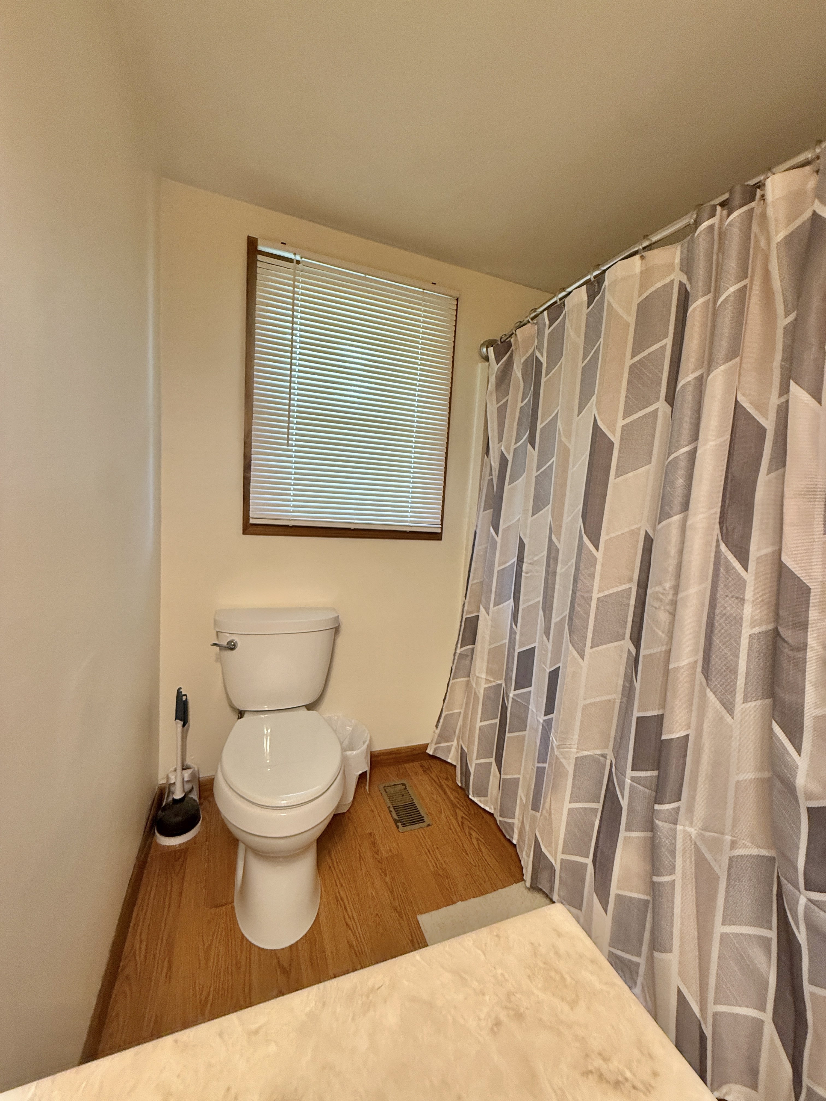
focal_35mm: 14
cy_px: 550
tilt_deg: -5.2
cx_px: 413
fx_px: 445
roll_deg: -4.9
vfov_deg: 102.1
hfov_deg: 85.7
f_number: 2.2
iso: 250
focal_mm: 2.22
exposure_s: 1/120
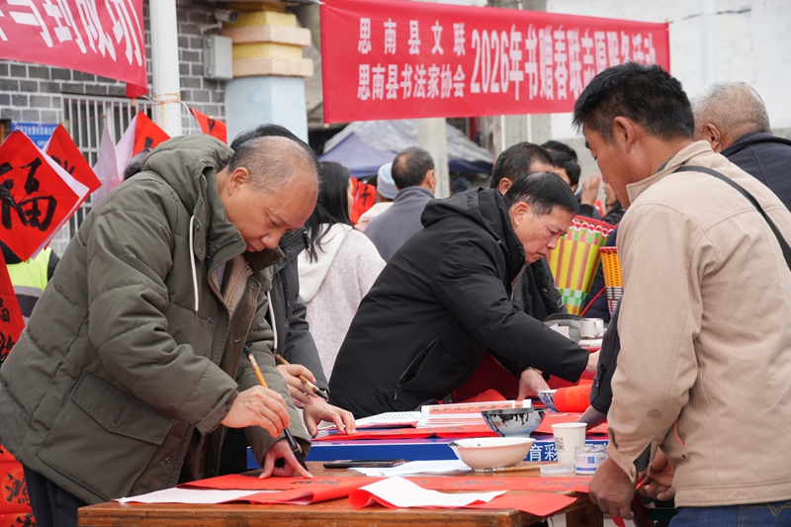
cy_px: 264
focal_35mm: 105
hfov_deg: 19.5
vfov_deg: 13.0
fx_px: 2306
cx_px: 396
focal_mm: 70
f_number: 5.6
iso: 125
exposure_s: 1/125
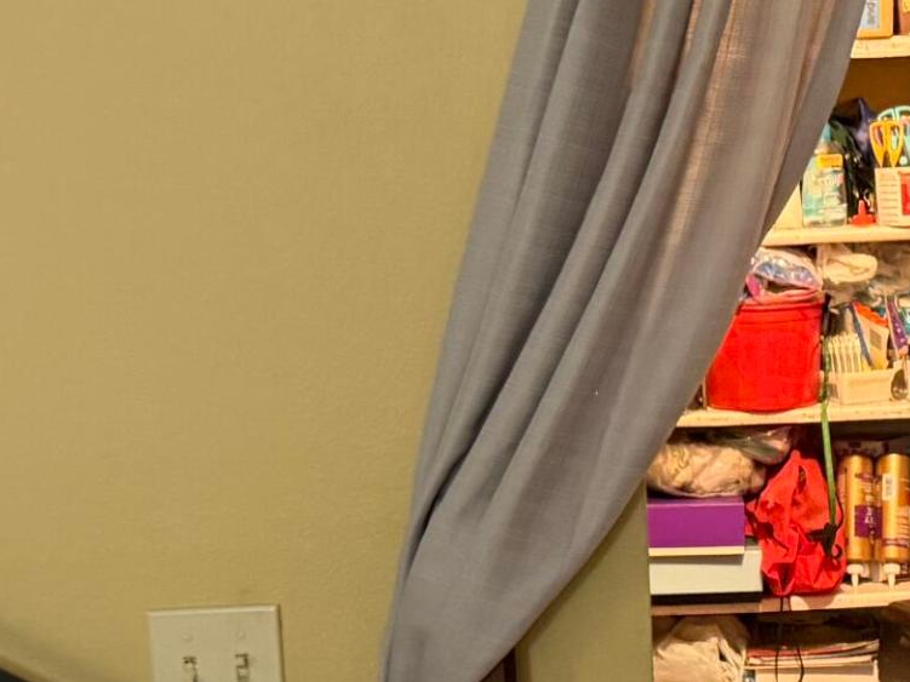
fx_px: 2418
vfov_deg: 16.0
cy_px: 494
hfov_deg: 21.1
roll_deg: +2.5
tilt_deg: -8.1
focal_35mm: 92
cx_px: 715
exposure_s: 1/30
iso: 800
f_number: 1.78
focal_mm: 6.76
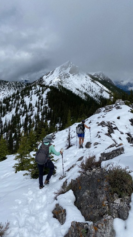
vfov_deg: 66.1
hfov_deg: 39.8
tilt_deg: -10.2
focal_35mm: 29
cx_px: 48
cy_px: 118
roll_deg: +0.5
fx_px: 182
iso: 32
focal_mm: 4.25
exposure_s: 1/6757
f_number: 1.8
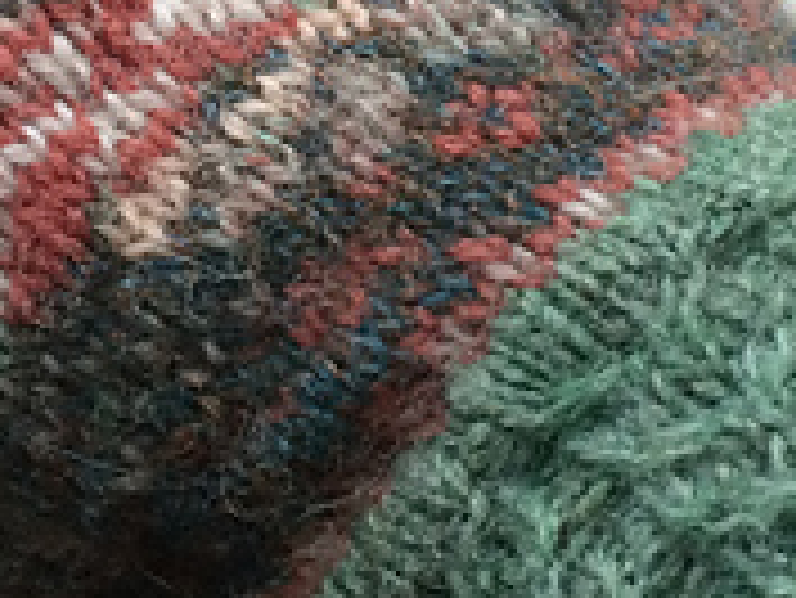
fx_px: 2416
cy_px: 9
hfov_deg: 18.7
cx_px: 346
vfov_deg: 13.9
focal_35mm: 105
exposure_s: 1/33
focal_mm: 4.15
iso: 100
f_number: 2.2
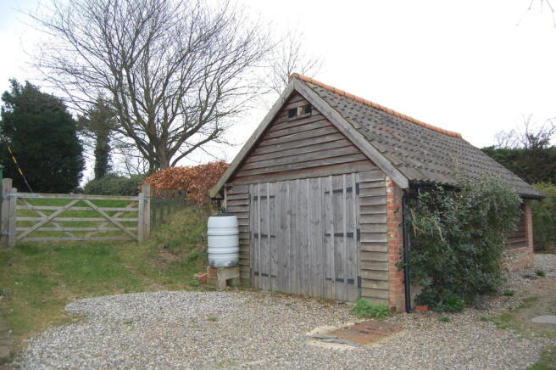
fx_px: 417
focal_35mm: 27
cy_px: 185
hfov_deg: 67.4
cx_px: 278
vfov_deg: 47.8
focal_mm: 18
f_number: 3.5
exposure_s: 1/500
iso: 400
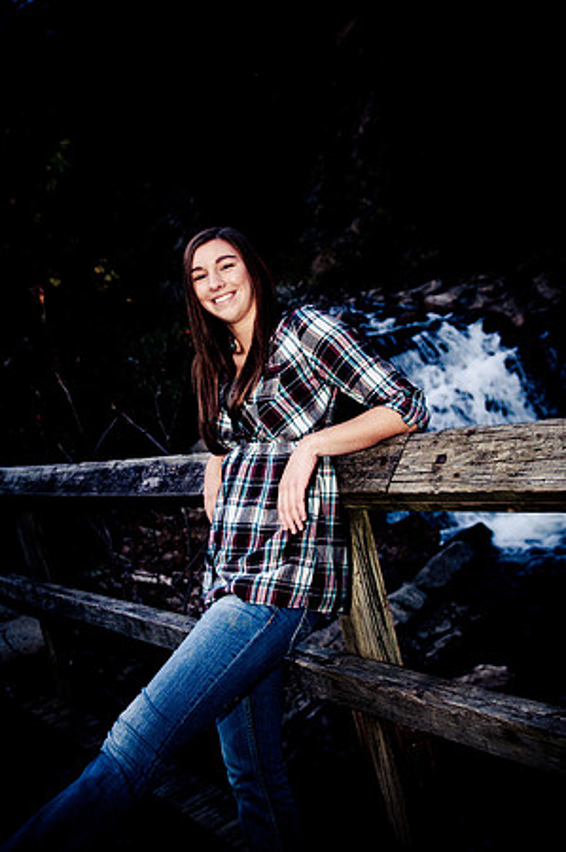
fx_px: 851
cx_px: 283
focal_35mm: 36
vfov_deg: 53.2
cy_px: 426
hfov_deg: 36.8
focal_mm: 24
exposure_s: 1/60
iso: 400
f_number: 2.8
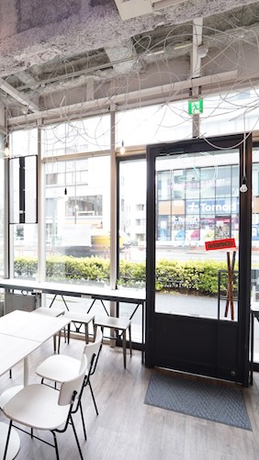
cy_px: 231
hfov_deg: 45.3
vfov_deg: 78.7
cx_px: 30
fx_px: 281
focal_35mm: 23
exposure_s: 1/6
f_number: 8
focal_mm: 14
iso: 100
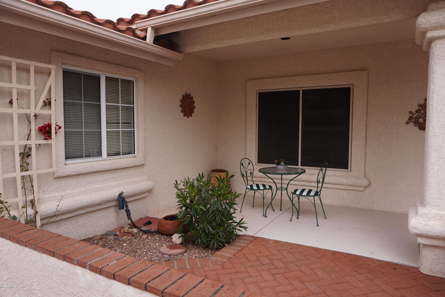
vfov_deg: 53.1
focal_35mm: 24
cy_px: 148
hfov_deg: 73.7
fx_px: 297
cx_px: 222
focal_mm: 16
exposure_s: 1/160
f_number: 6.3
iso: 100
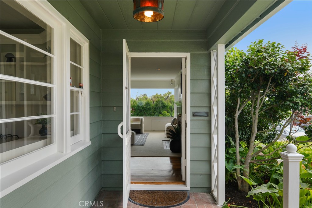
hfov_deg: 69.4
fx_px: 225
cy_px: 104
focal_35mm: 26
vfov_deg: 49.6
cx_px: 156
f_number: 7.1
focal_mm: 17.4
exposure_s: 1/160
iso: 400
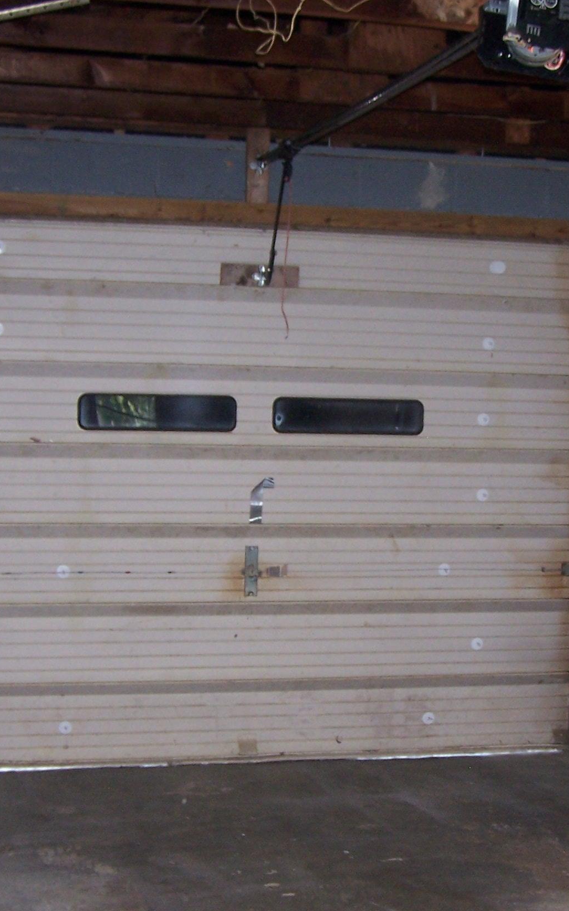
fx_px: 1564
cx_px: 382
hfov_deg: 20.5
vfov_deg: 32.4
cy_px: 534
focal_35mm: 63
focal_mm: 6.3
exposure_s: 1/40
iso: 140
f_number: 2.8
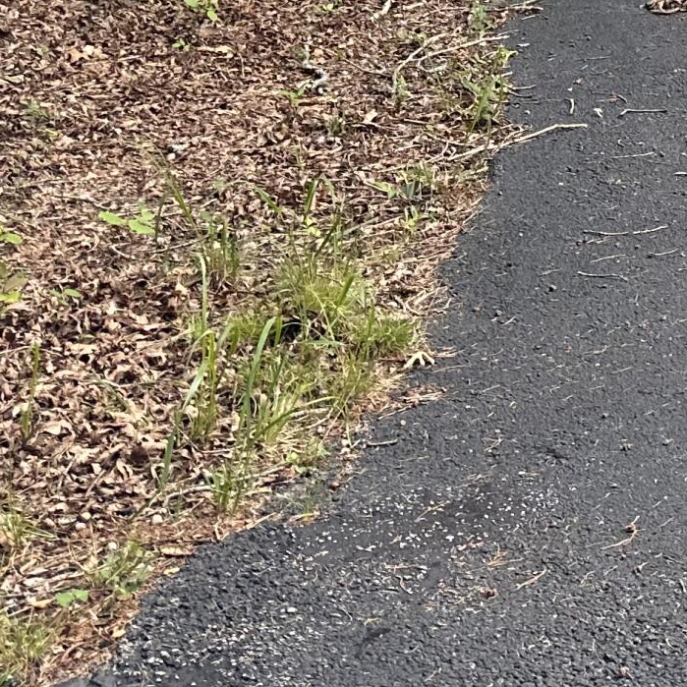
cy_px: -415
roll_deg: +0.7
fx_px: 2043
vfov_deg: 16.9
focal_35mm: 91
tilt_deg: -2.6
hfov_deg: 15.8
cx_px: 1291
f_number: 1.78
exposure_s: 1/298
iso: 80
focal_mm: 6.86
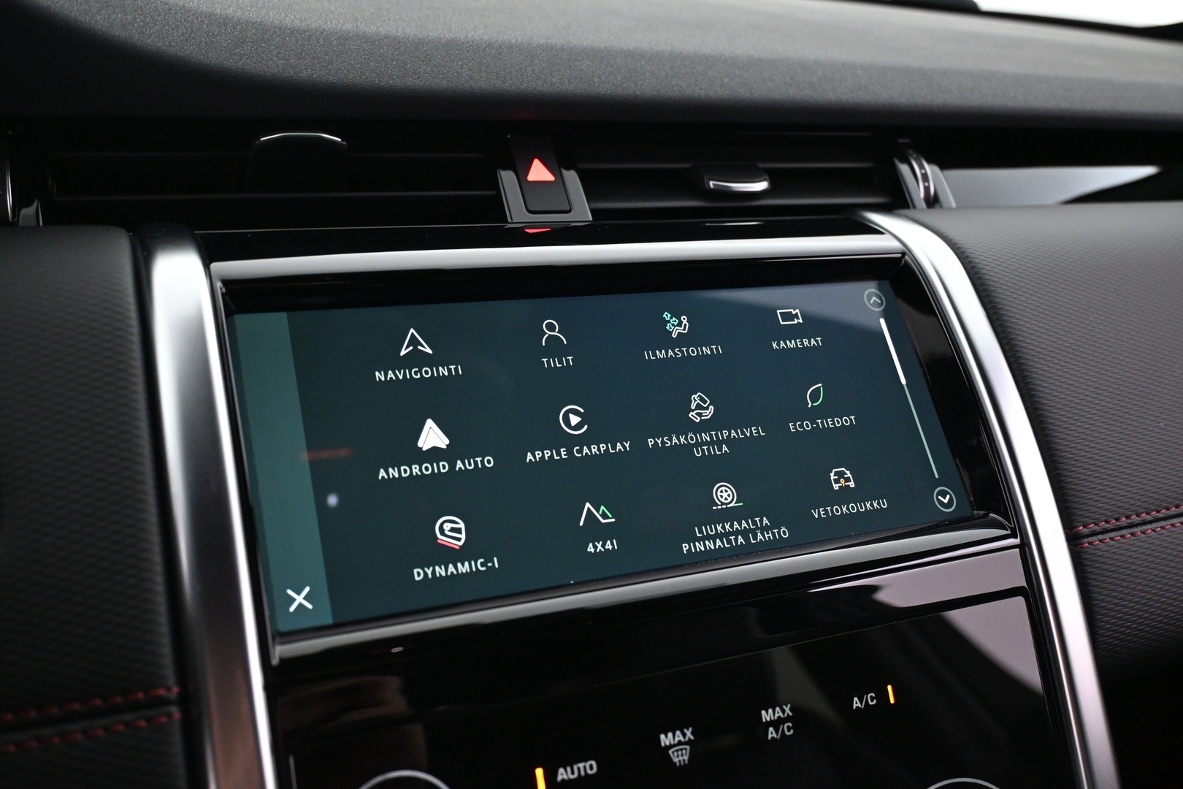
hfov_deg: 58.3
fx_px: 1060
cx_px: 592
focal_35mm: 32
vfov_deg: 40.8
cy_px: 394
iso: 1600
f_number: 4
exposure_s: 1/20
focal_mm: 21.5
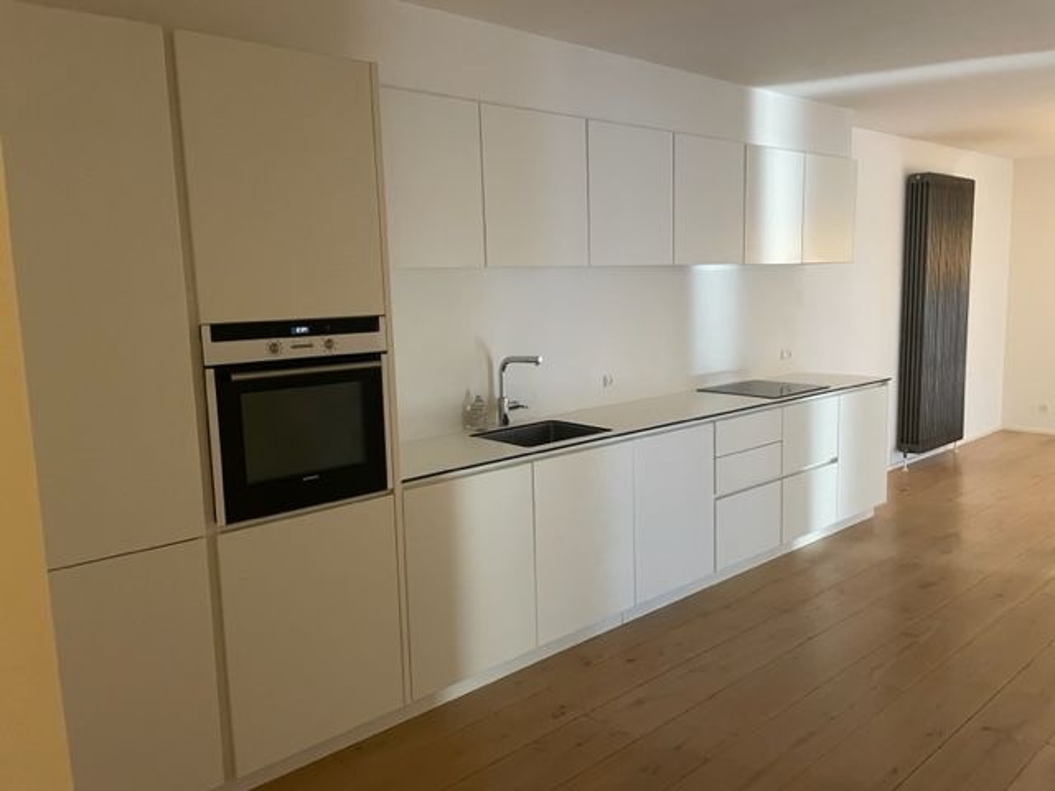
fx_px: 792
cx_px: 528
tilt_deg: -7.3
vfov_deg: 53.1
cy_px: 396
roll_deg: +1.4
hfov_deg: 67.3
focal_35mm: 26
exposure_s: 1/50
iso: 400
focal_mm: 4.2
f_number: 1.6
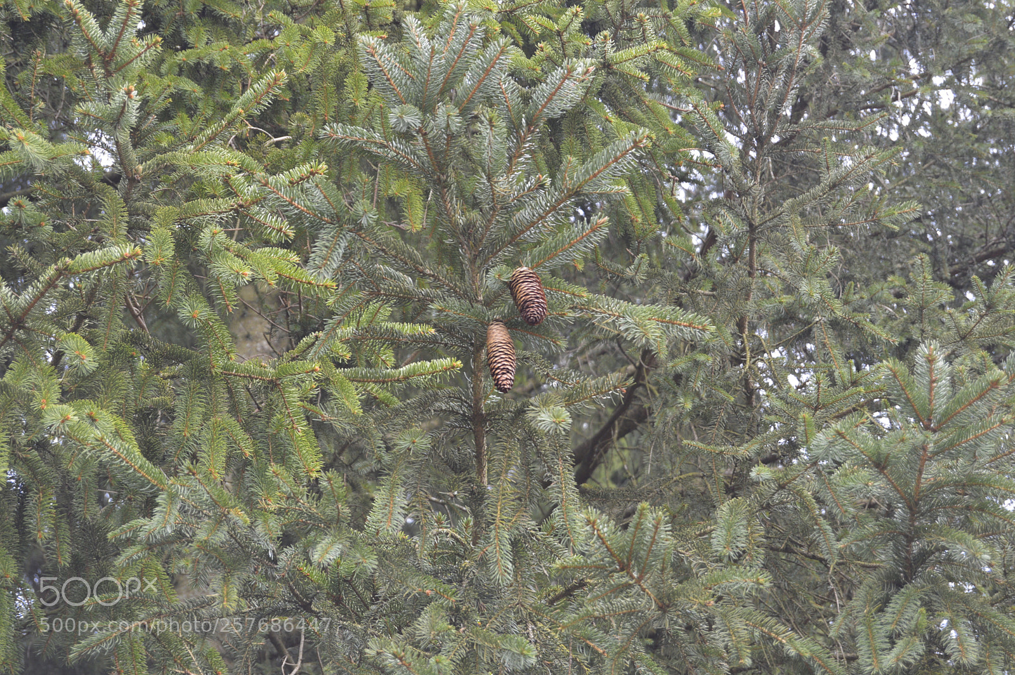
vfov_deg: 16.5
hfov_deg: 24.6
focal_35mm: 82
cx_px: 508
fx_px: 2324
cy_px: 338
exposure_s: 1/100
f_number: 5.6
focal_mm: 55
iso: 400
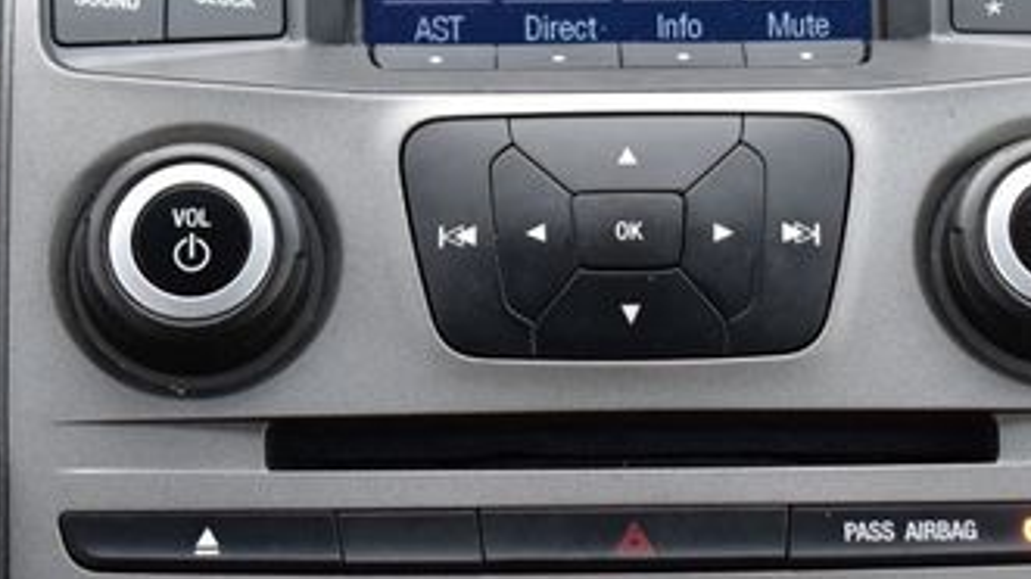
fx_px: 4565
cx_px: 598
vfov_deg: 7.3
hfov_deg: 12.9
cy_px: 109
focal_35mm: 167
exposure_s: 1/25
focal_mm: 55
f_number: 7.1
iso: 400
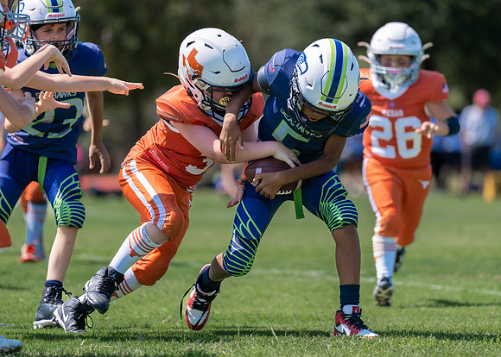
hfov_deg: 7.4
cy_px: 150
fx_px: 3887
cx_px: 303
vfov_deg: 5.3
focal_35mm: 273
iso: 100
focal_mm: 200
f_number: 2.8
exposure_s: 1/2000
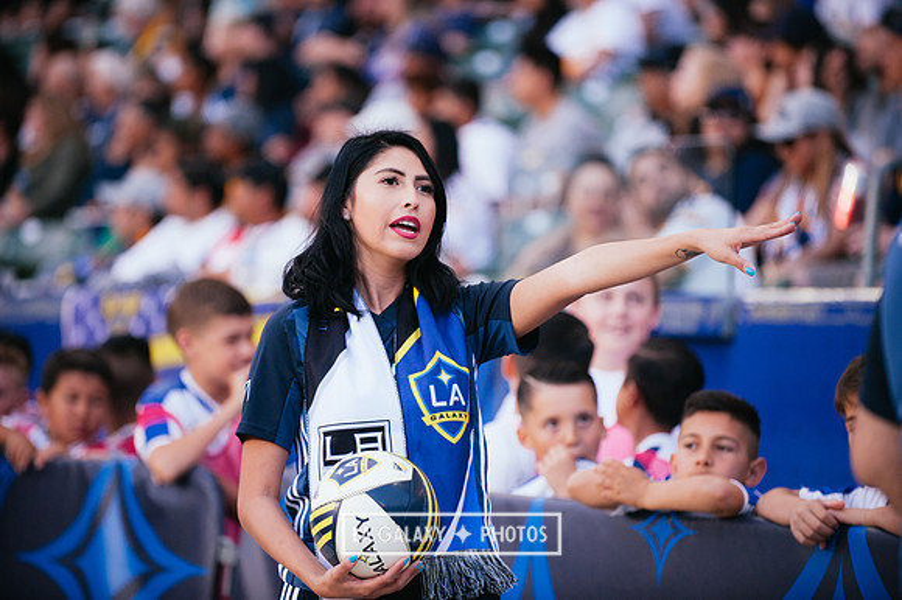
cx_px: 451
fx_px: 4257
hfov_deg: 12.1
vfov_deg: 8.1
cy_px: 300
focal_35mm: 170
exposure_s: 1/800
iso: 1600
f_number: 2.8
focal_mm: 170
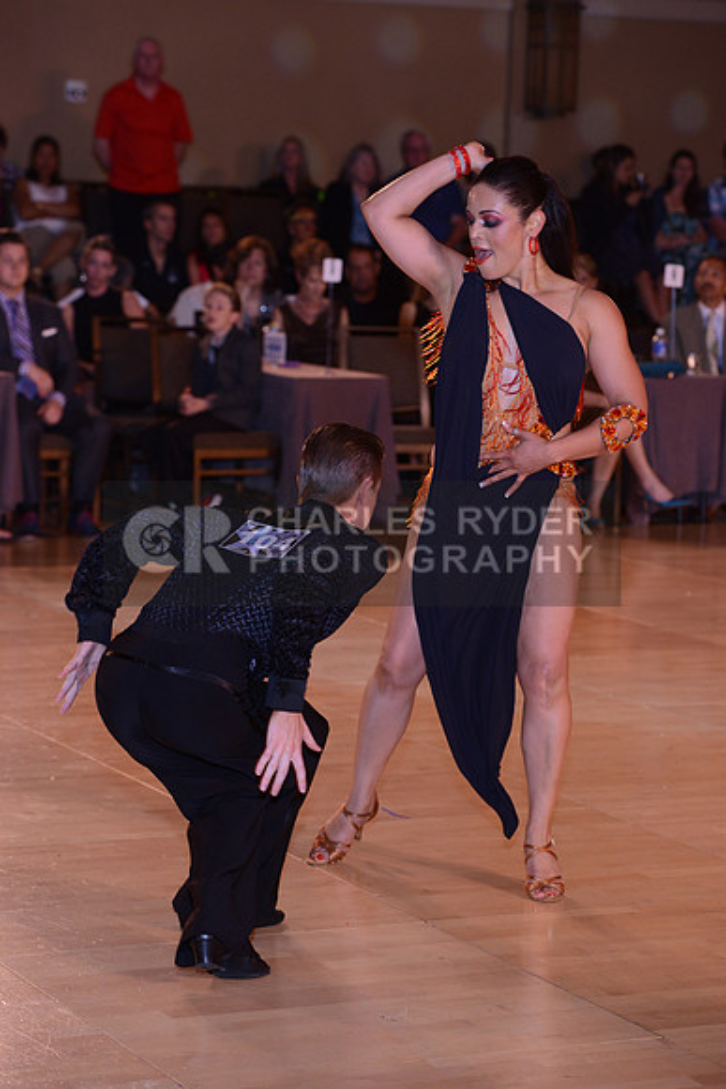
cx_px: 363
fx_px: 3325
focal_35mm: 110
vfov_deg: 18.6
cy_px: 544
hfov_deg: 12.5
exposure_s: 1/250
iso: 1600
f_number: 5
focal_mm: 110
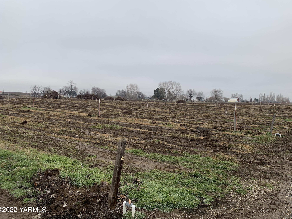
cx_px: 159
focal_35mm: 29
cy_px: 99
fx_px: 245
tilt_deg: +3.5
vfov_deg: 48.2
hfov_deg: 61.6
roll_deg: -2.1
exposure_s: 1/223
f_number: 1.8
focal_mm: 4.25
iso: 25
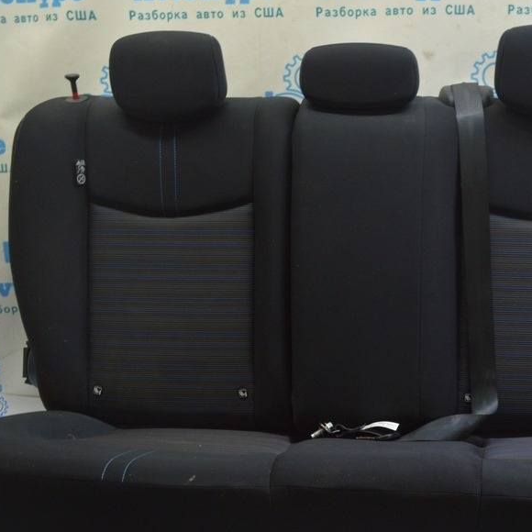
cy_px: 302
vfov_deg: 37.5
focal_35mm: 45
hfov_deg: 36.8
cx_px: 387
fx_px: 782
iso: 400
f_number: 5.6
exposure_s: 1/20
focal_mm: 20
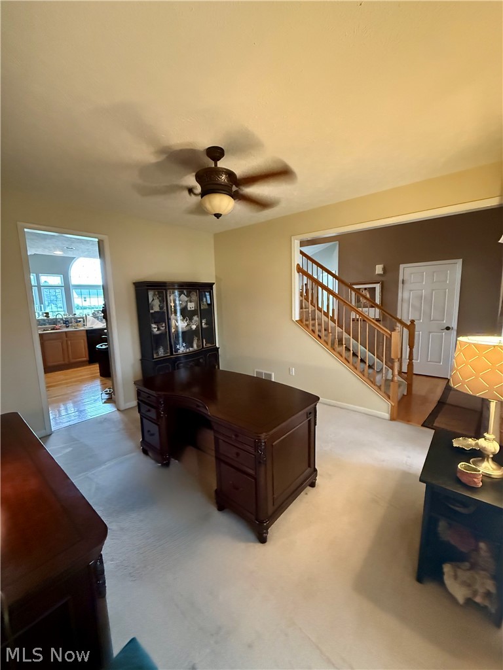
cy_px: 335
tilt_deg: -7.3
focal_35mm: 14
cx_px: 252
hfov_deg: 85.7
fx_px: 271
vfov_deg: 102.1
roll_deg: +0.7
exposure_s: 1/40
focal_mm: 2.22
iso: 1250
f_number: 2.2
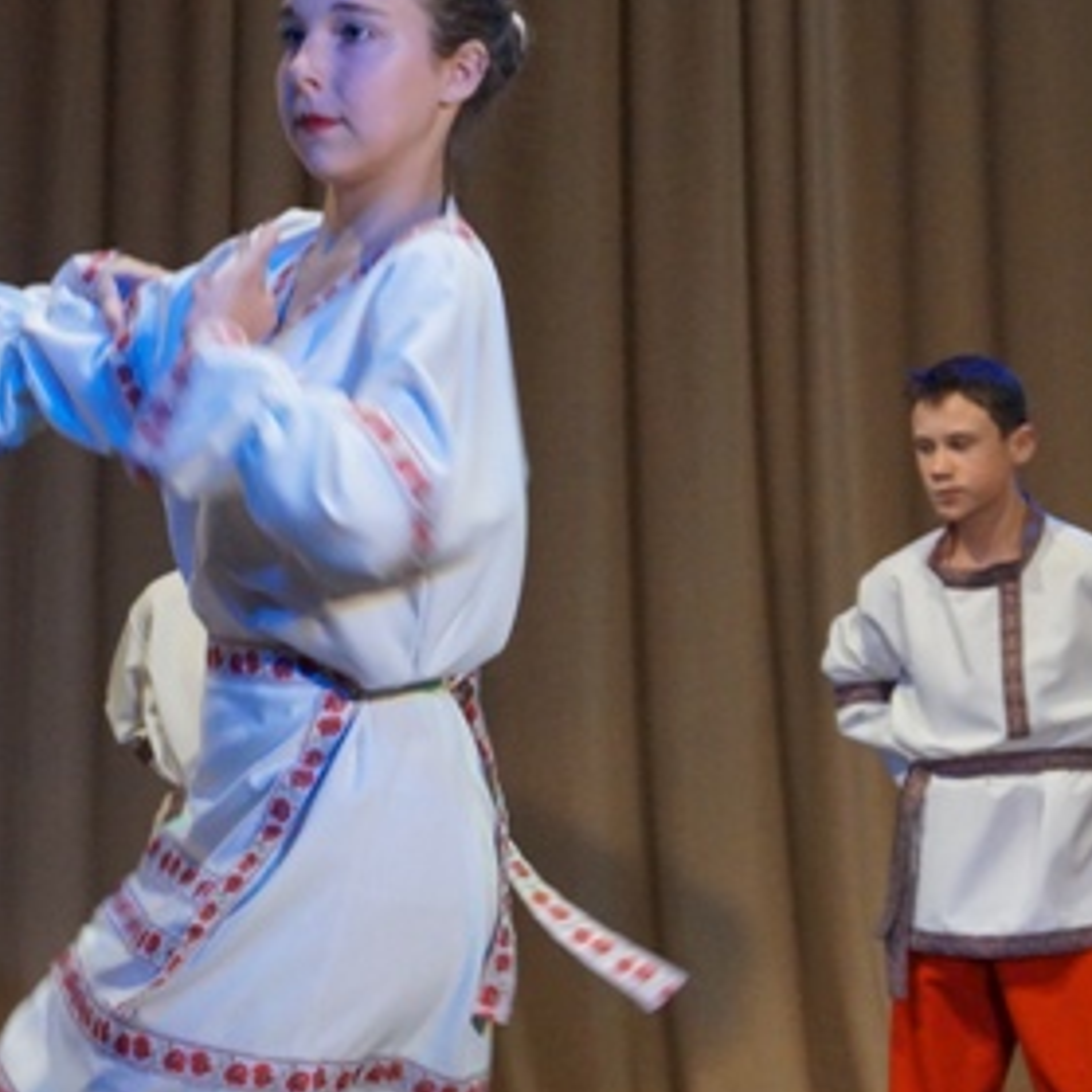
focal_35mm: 146
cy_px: 450
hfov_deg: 11.8
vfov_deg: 12.0
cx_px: 20
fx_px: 5211
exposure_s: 1/125
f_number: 5.6
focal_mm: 50
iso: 3200
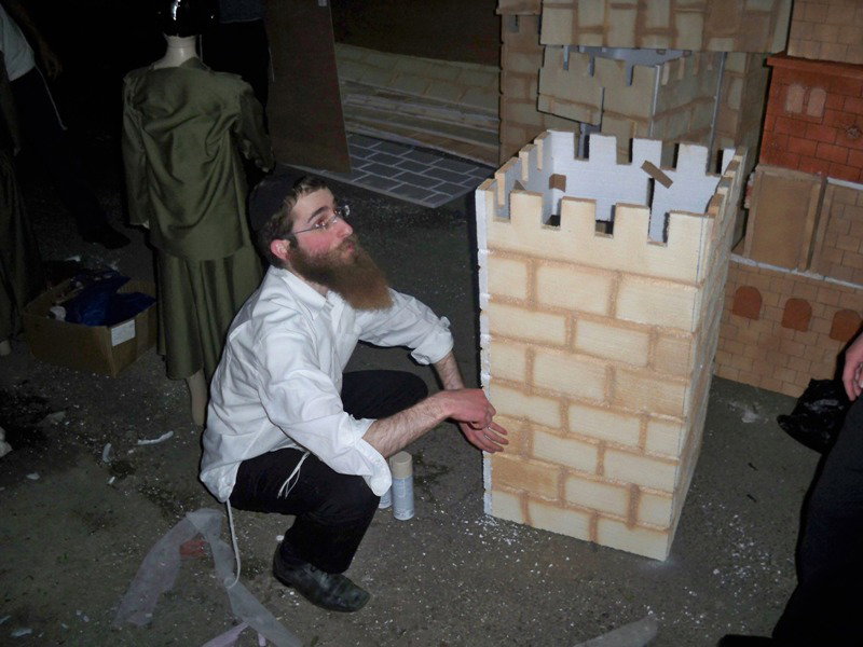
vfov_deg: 40.7
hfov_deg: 52.6
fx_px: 873
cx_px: 432
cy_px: 324
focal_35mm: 35
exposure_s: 1/60
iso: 200
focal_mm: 6.3
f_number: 3.1
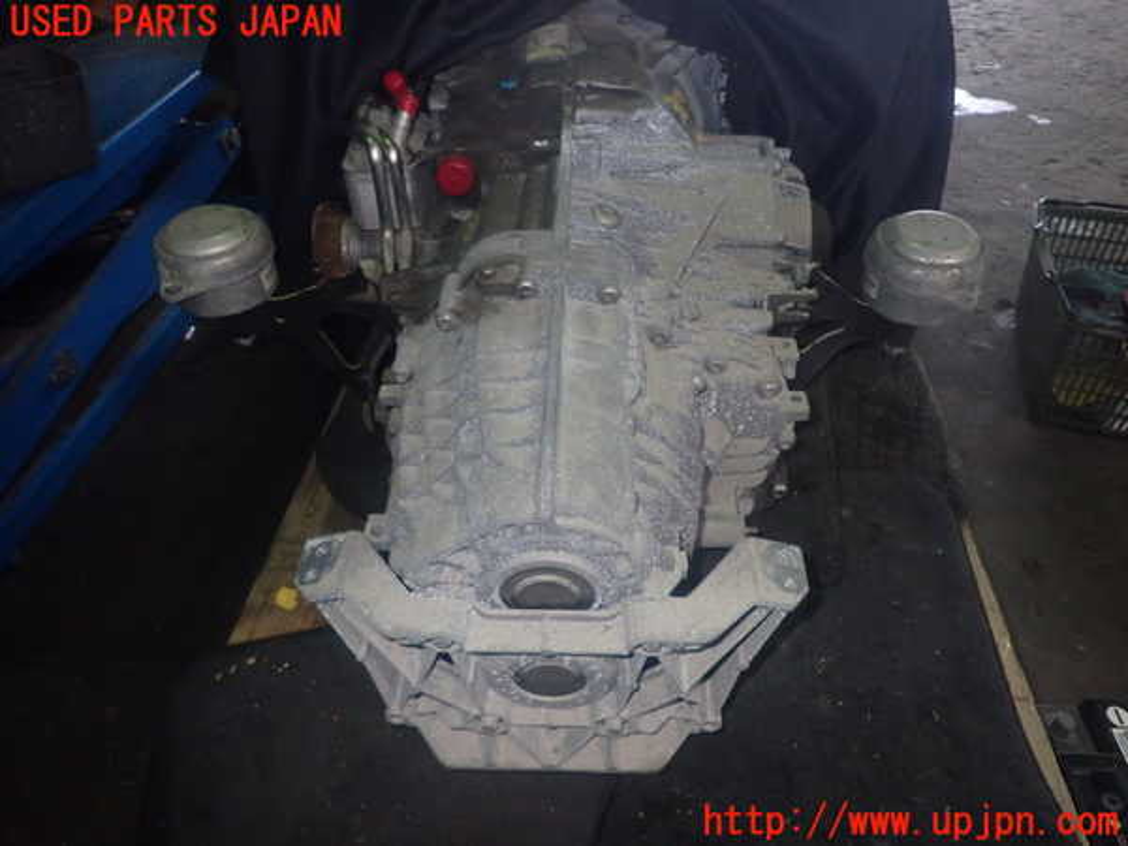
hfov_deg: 69.4
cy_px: 423
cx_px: 564
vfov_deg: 54.9
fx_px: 815
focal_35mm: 25
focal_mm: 4.5
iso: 800
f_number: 5.6
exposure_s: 1/30
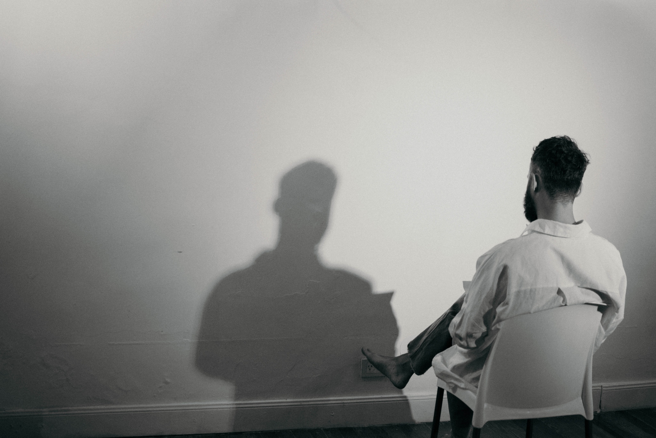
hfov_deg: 36.1
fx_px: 1005
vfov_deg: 24.6
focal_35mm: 55
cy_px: 219
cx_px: 328
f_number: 2.2
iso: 1250
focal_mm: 35
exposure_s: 1/200
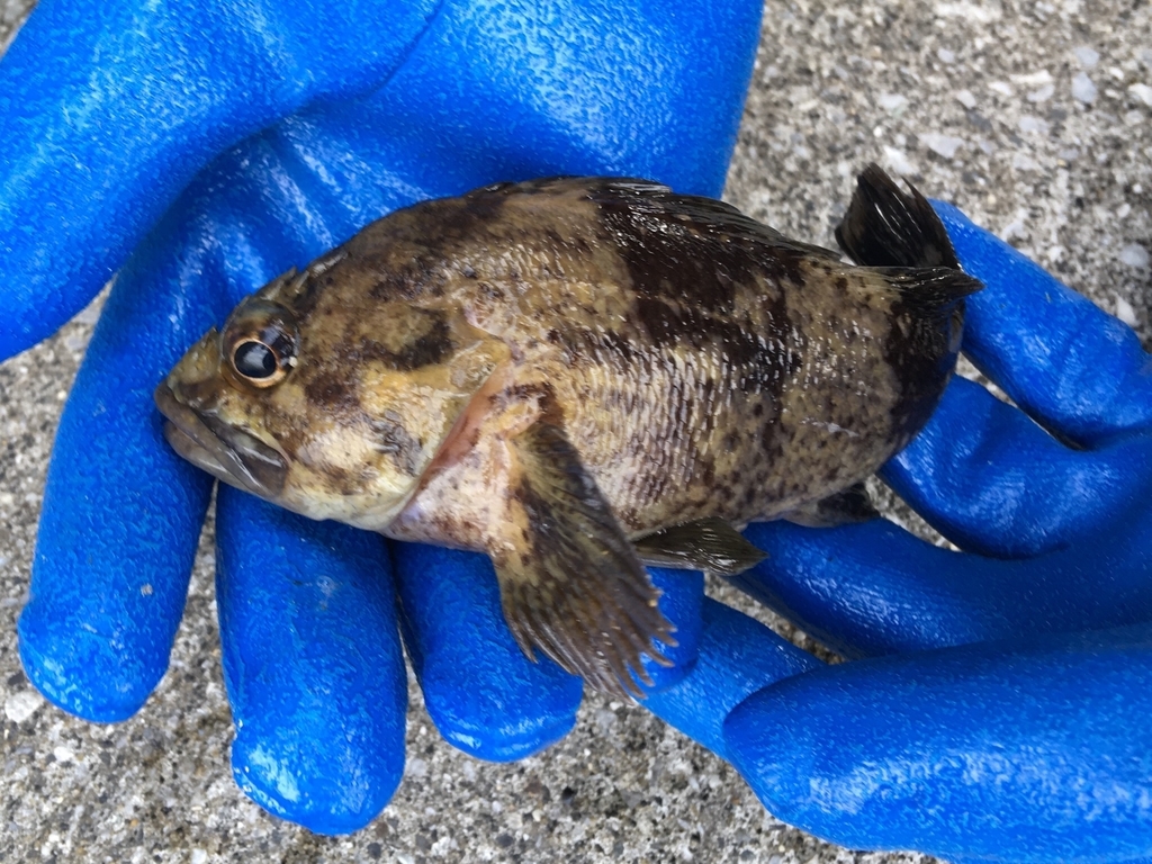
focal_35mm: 29
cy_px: 432
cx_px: 576
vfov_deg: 48.2
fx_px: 965
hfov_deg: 61.7
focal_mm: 4.15
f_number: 2.2
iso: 25
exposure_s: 1/60
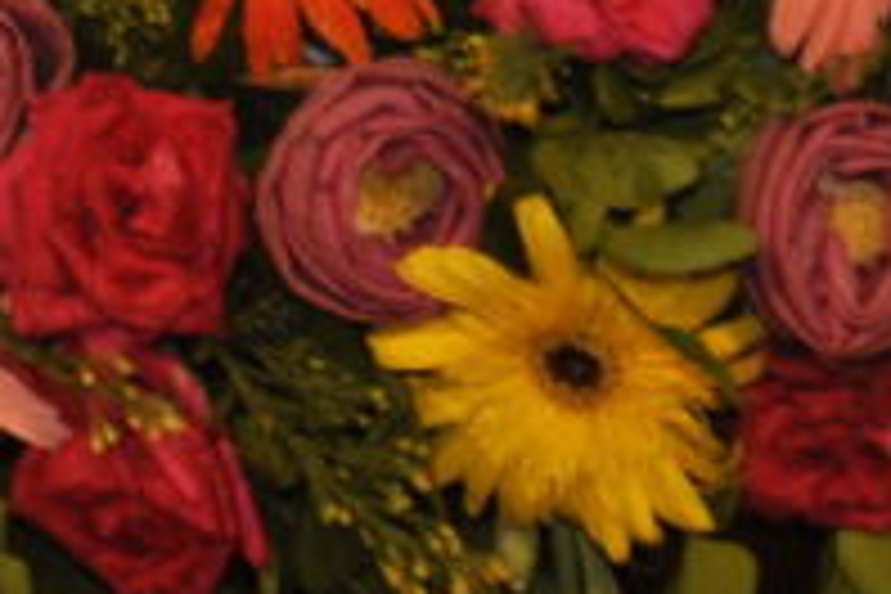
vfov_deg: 1.7
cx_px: -72
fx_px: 20135
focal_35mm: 814
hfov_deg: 2.5
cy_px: -639
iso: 640
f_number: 5.6
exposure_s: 1/80
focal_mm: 105
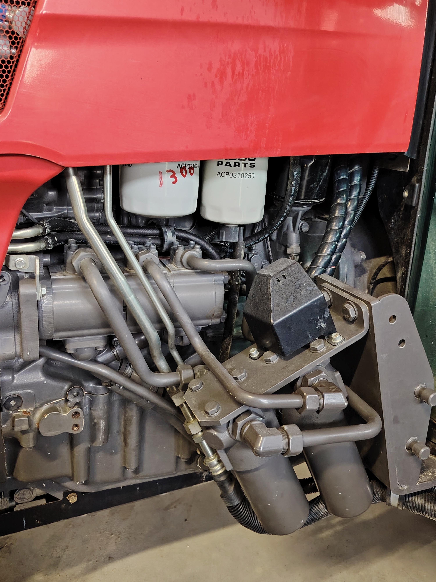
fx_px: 521
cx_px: 218
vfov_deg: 58.4
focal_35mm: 31
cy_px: 291
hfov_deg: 45.4
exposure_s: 1/25
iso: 1338
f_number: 1.75
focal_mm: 5.25
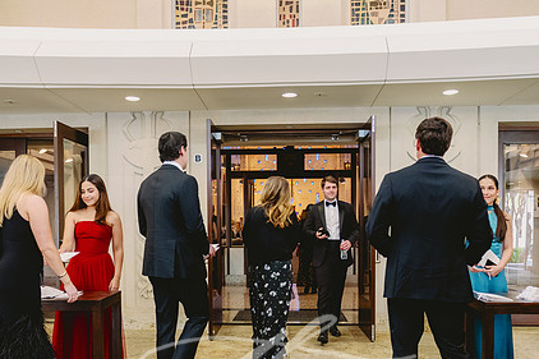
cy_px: 242
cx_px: 263
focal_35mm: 33
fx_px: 494
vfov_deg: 39.4
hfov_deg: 57.2
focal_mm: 24
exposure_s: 1/160
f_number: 3.5
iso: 1600
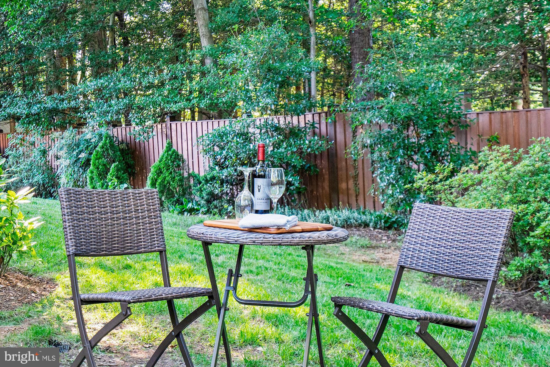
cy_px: 184
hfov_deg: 38.2
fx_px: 794
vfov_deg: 26.0
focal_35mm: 52
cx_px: 275
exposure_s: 1/80
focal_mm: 35
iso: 800
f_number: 4
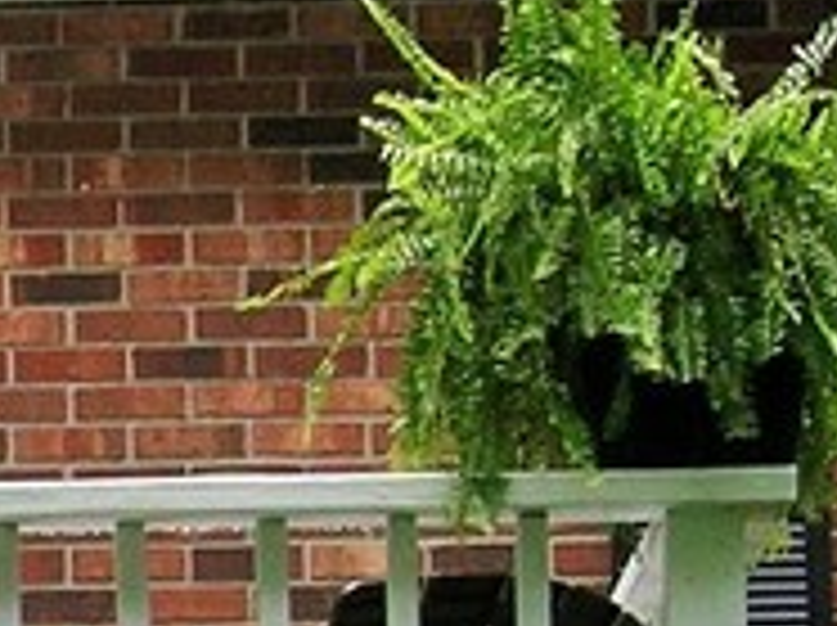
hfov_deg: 8.3
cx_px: -691
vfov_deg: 6.4
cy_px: 572
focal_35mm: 231
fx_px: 5578
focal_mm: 7
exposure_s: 1/47
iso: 50
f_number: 3.1
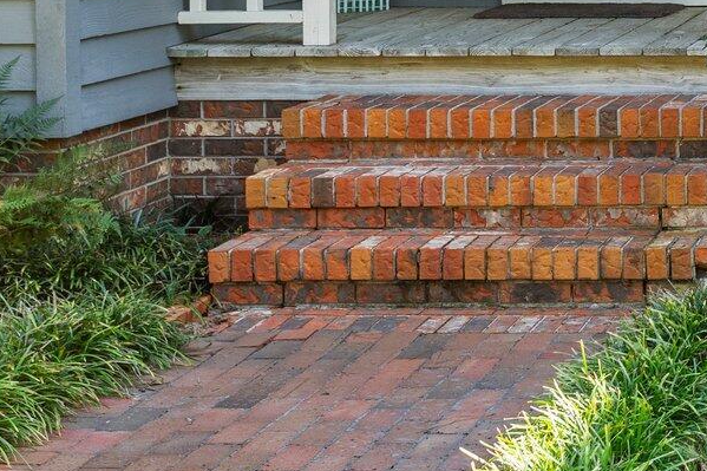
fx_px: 2081
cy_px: -191
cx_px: 1032
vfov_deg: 12.4
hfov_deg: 17.5
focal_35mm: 106
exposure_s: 1/80
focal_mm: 31
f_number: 8
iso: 200
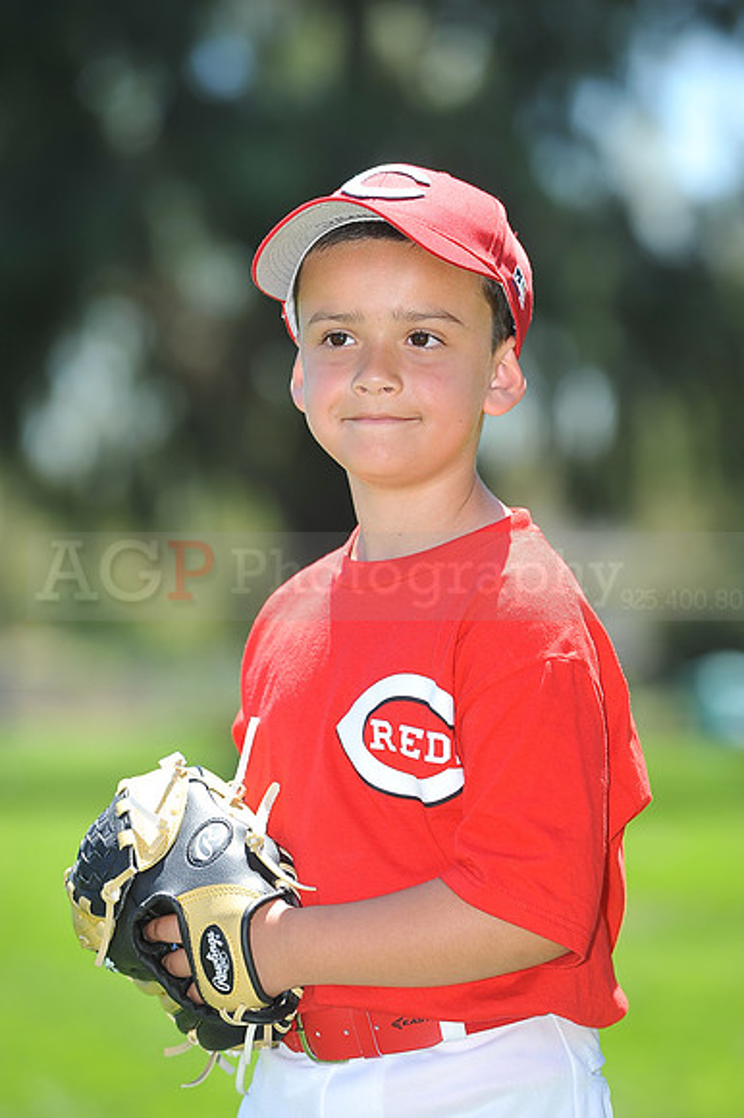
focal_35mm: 200
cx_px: 372
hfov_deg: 6.9
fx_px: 6207
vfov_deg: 10.3
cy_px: 559
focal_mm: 200
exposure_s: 1/400
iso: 200
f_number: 5.6
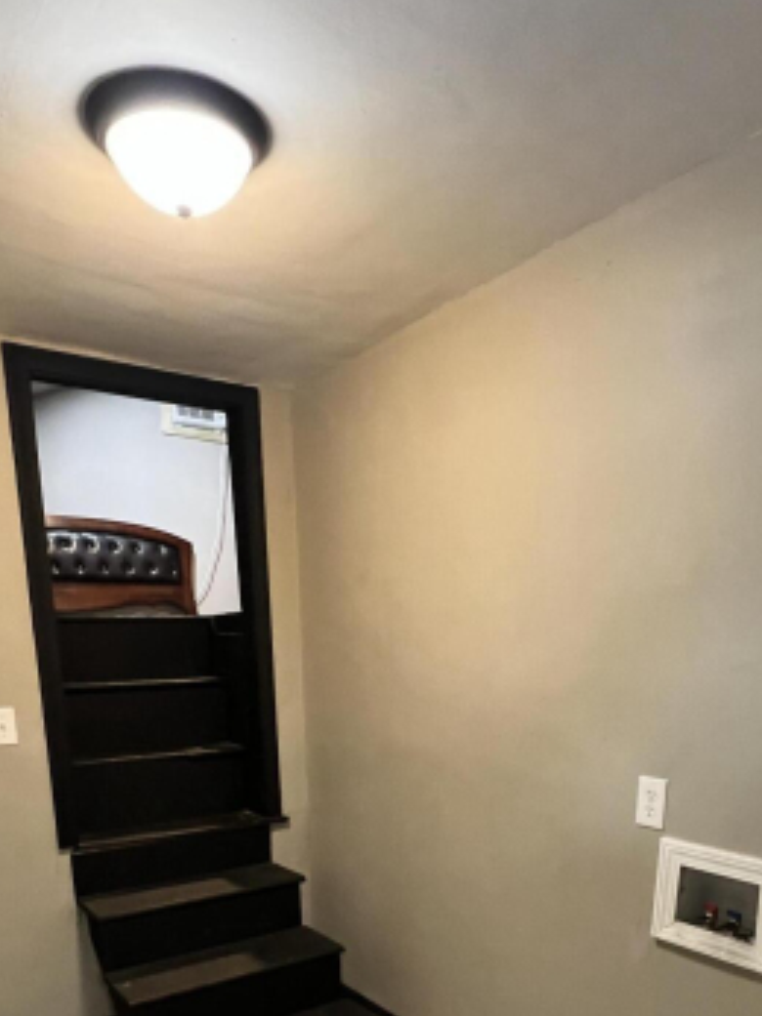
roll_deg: +1.7
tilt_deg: -14.5
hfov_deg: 54.8
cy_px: 853
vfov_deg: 61.8
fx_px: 734
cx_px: 372
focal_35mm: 25
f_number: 1.8
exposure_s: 1/60
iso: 800
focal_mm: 1.57
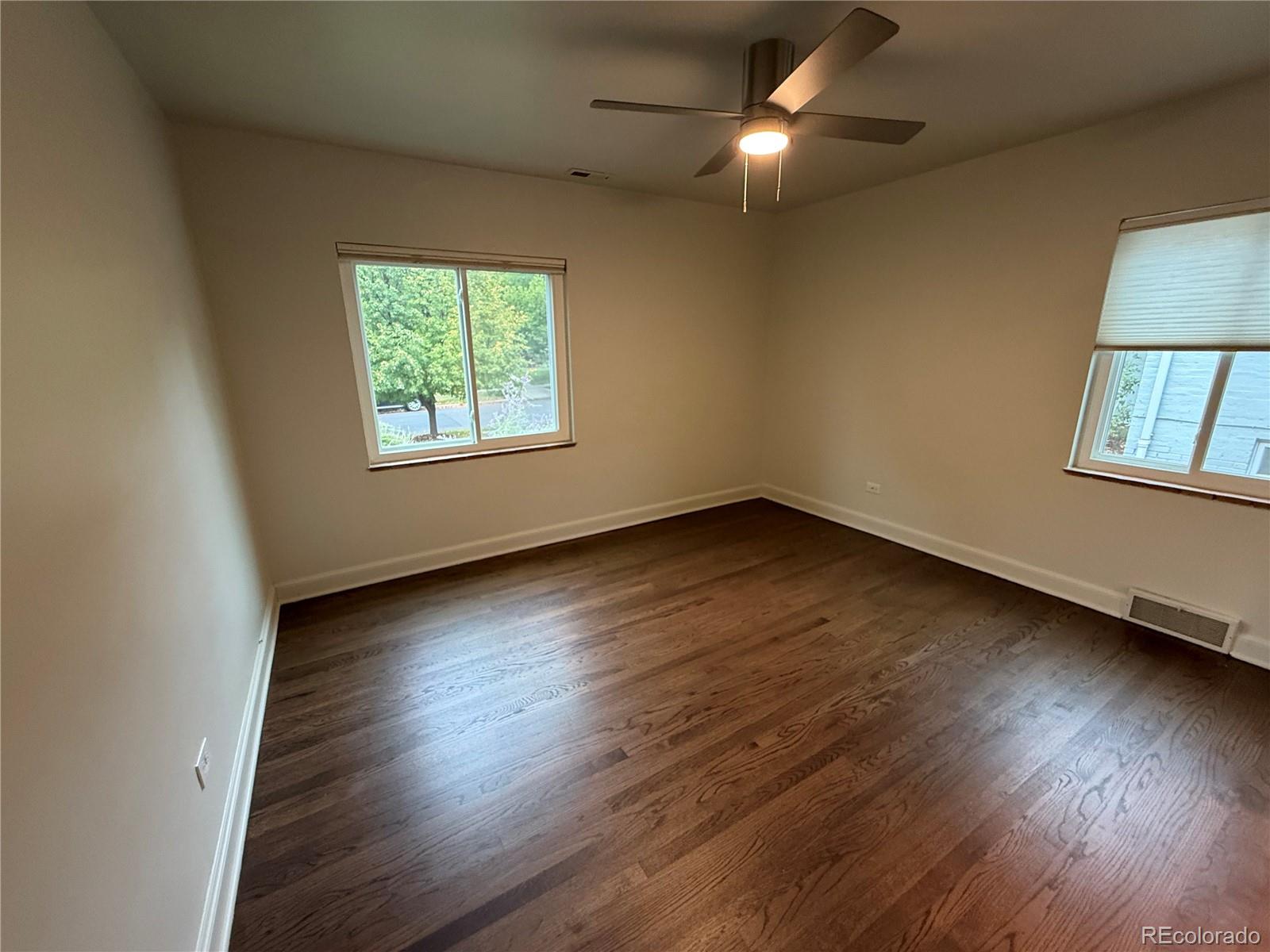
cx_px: 635
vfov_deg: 85.7
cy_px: 476
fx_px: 514
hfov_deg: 102.1
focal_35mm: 14
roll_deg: +1.0
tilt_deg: -14.9
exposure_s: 1/60
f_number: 2.2
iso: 320
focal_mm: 2.22
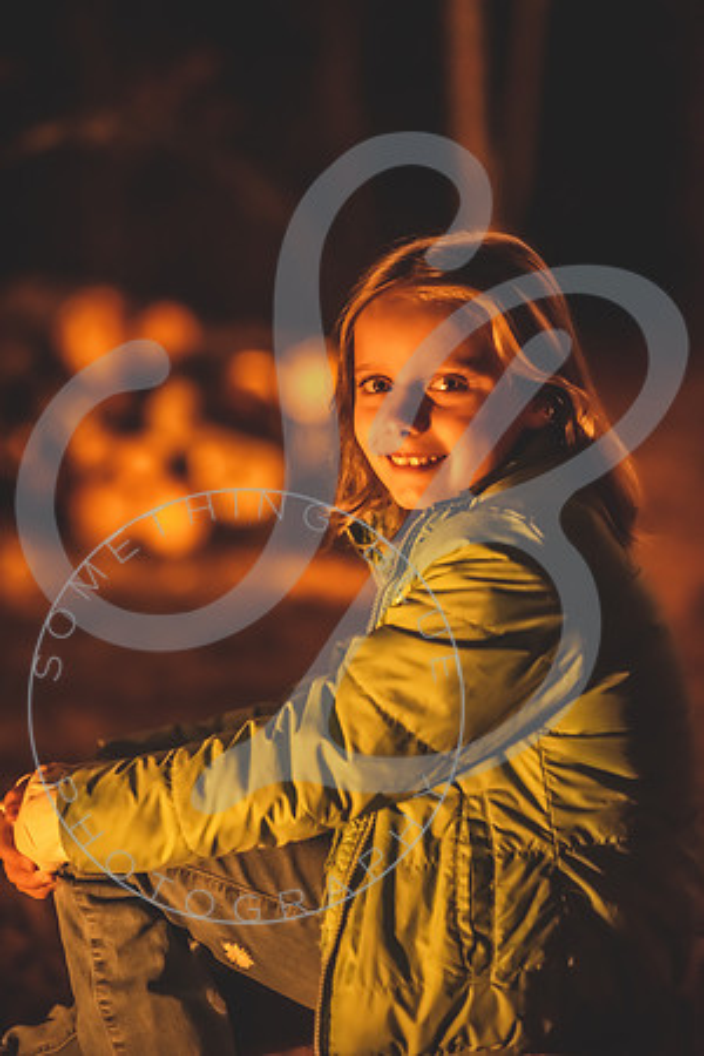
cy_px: 528
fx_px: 2493
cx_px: 352
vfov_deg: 23.9
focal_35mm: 85
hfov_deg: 16.1
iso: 4000
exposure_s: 1/160
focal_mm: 85
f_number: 1.8
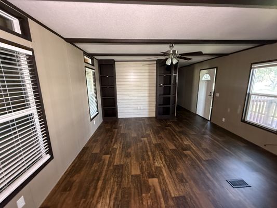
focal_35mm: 14
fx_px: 112
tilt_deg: -13.9
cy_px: 104
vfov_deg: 85.7
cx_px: 138
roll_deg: +0.3
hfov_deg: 102.1
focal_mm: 2.22
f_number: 2.2
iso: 640
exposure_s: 1/60
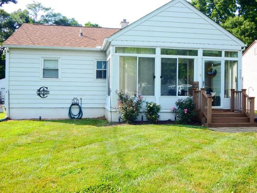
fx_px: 252
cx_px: 128
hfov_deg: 54.0
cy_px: 96
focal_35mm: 34
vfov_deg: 41.8
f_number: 3.3
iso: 125
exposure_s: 1/400
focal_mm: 6.1
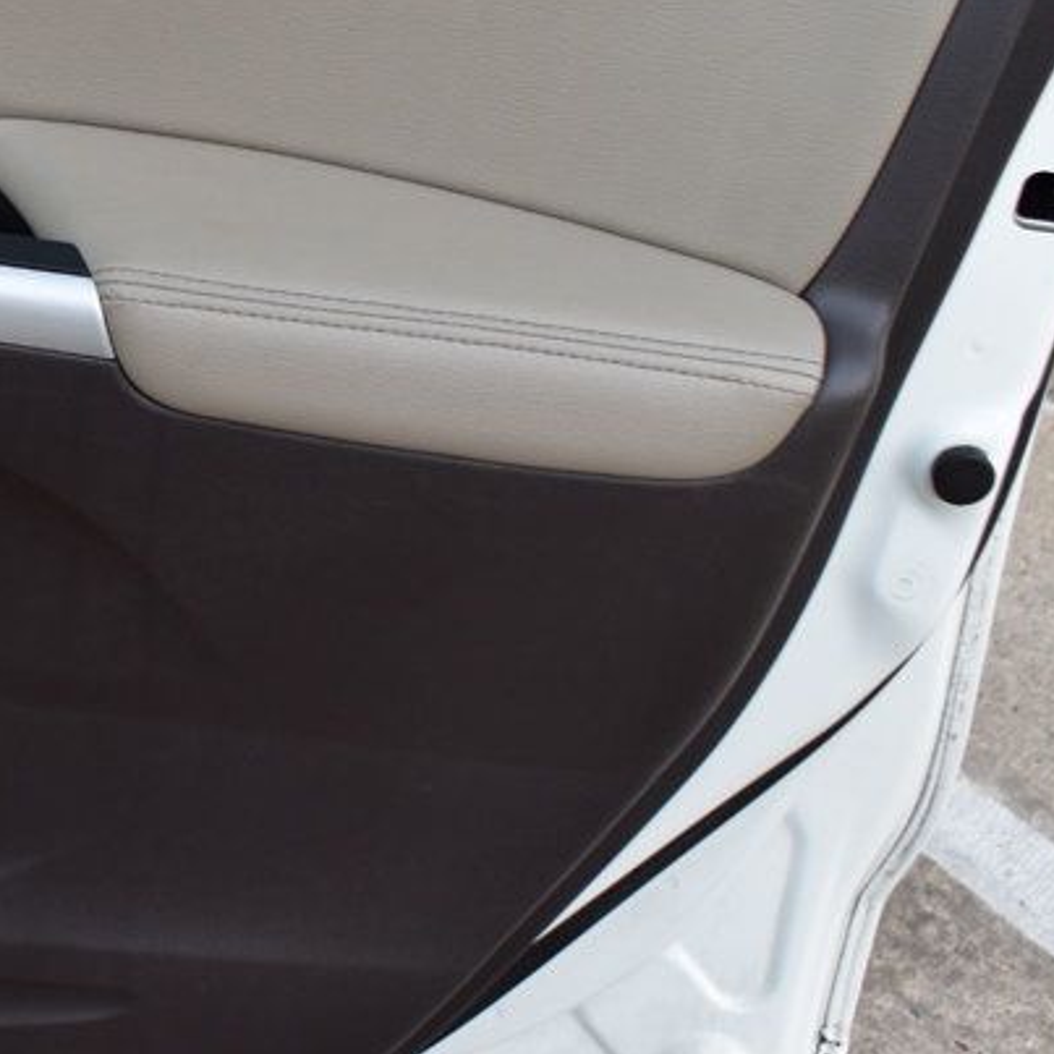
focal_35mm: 68
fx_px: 2345
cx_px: -175
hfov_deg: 23.4
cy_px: 361
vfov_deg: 25.2
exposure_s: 1/25
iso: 400
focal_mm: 21
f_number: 7.1
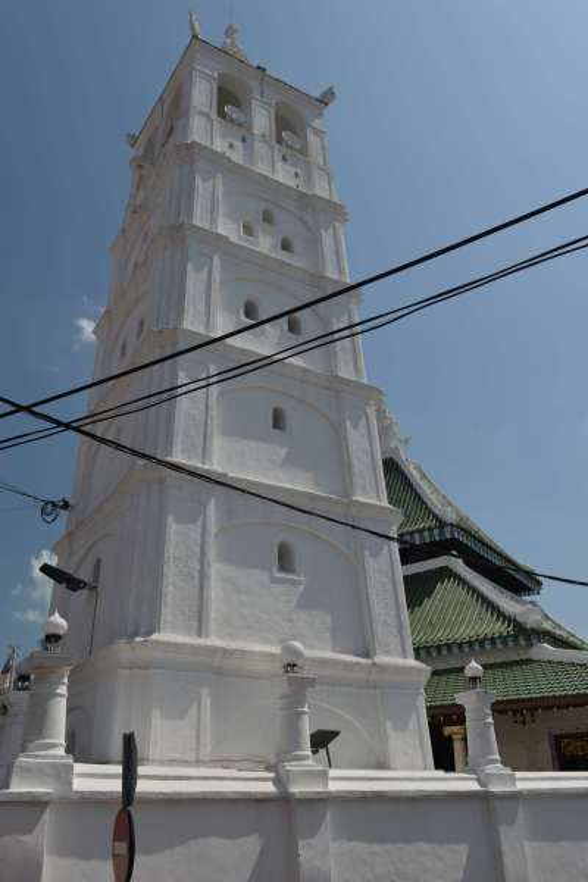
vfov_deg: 58.7
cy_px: 441
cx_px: 294
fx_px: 784
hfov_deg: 41.1
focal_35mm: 32
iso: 100
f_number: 8
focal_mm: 32
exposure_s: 1/250
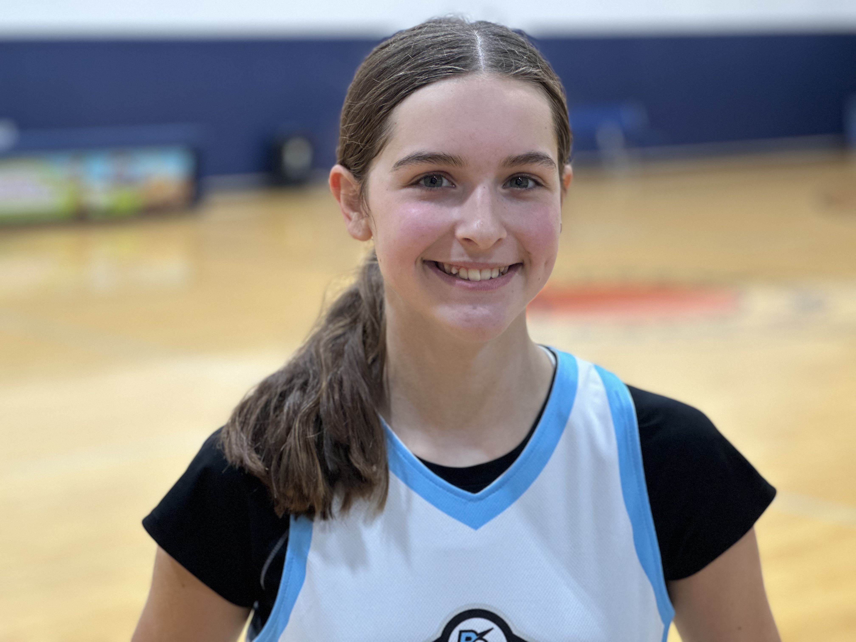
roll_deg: +1.2
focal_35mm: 77
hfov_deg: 25.3
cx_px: 428
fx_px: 1904
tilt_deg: -7.6
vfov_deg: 19.1
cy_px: 321
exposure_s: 1/82
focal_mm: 9
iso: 250
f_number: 2.8
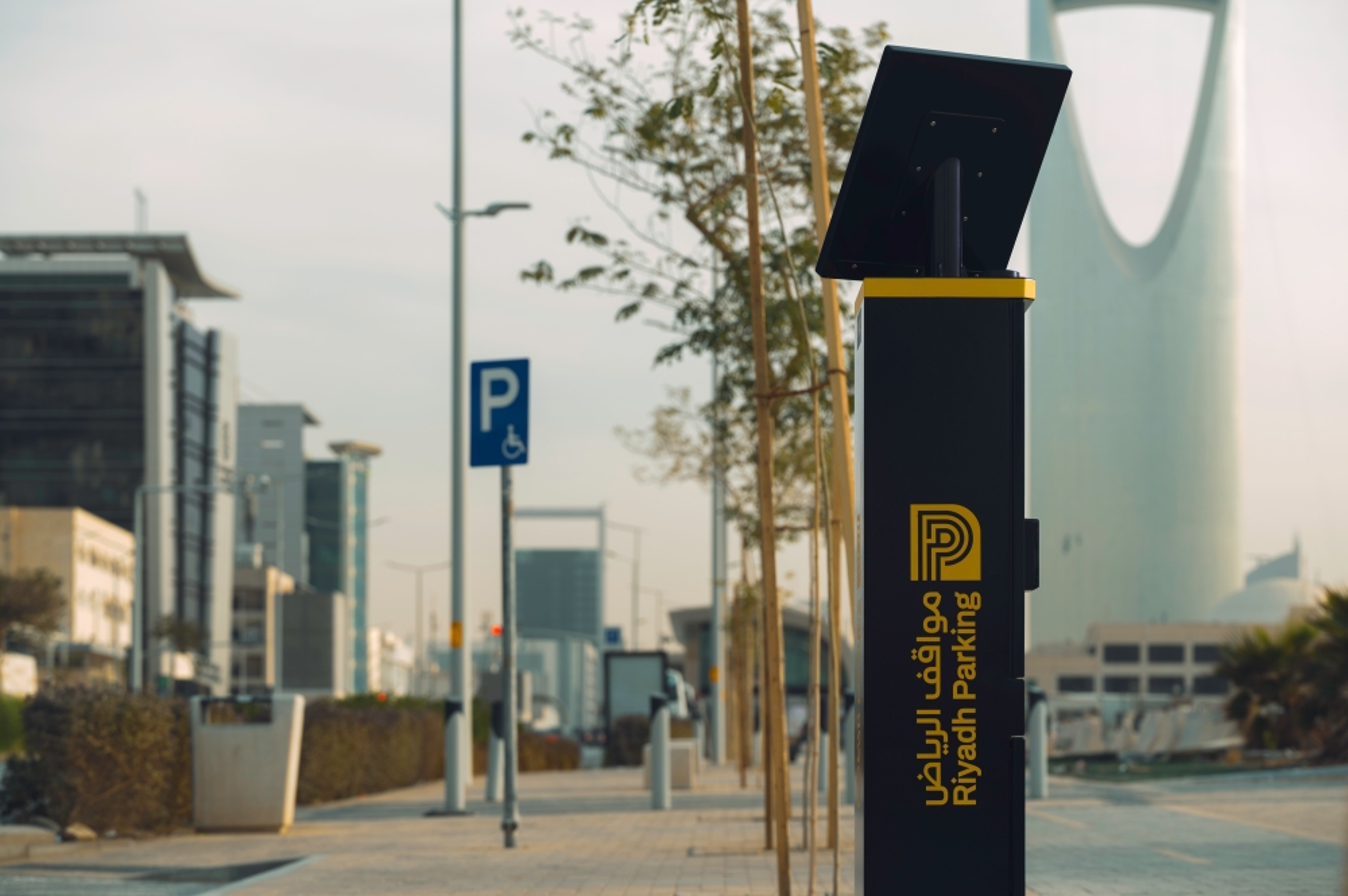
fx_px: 3928
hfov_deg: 19.5
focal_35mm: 105
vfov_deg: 13.0
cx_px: 674
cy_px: 448
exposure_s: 1/1.25
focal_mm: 105
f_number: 5.6
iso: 50
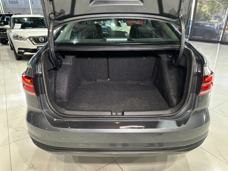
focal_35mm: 24
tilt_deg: -22.1
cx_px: 114
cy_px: 86
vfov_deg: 56.8
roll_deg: +0.9
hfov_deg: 71.6
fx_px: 158
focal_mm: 6.86
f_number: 1.78
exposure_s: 1/60
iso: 250
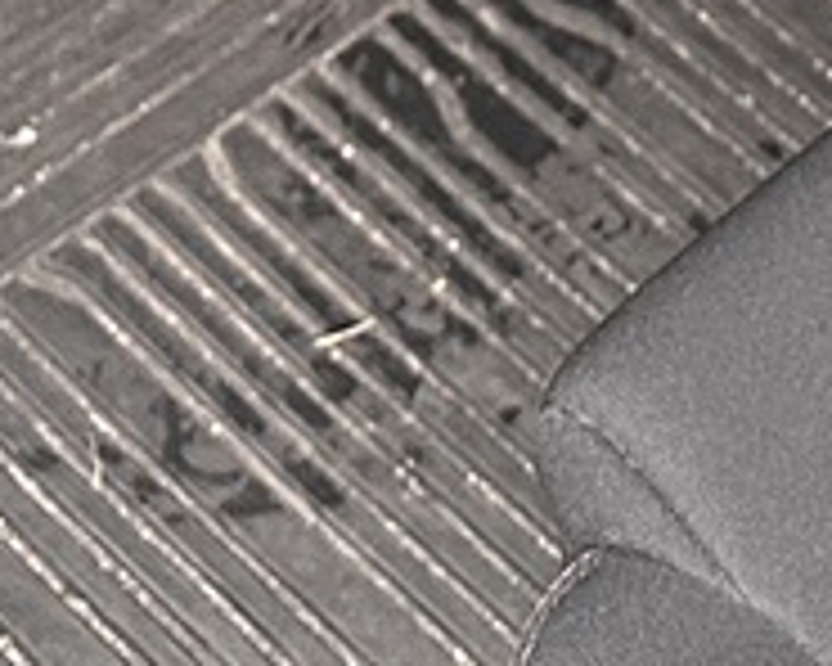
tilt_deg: -29.7
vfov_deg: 7.2
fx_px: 4482
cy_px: -1544
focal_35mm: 182
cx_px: 2037
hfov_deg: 9.4
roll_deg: -6.5
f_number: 1.78
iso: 320
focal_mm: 6.86
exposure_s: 1/60
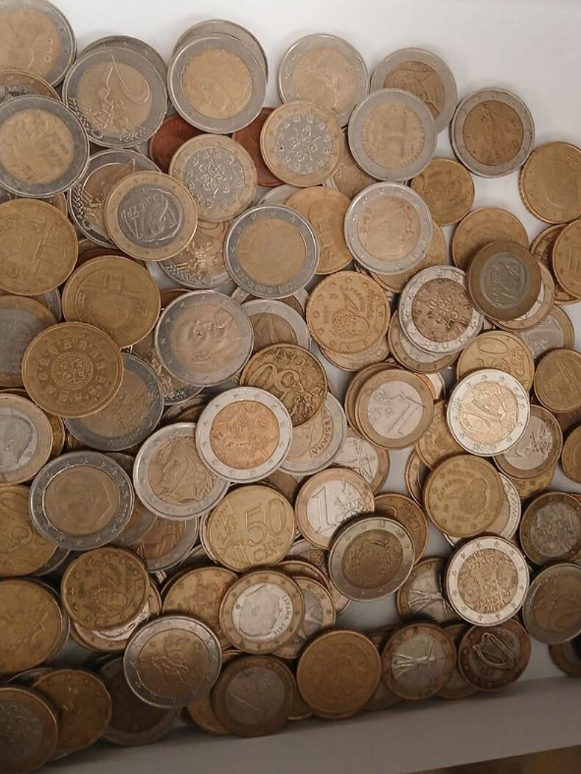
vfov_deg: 55.0
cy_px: 318
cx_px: 344
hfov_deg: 42.8
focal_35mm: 33
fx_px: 738
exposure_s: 1/50
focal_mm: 3.98
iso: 200
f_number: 1.8
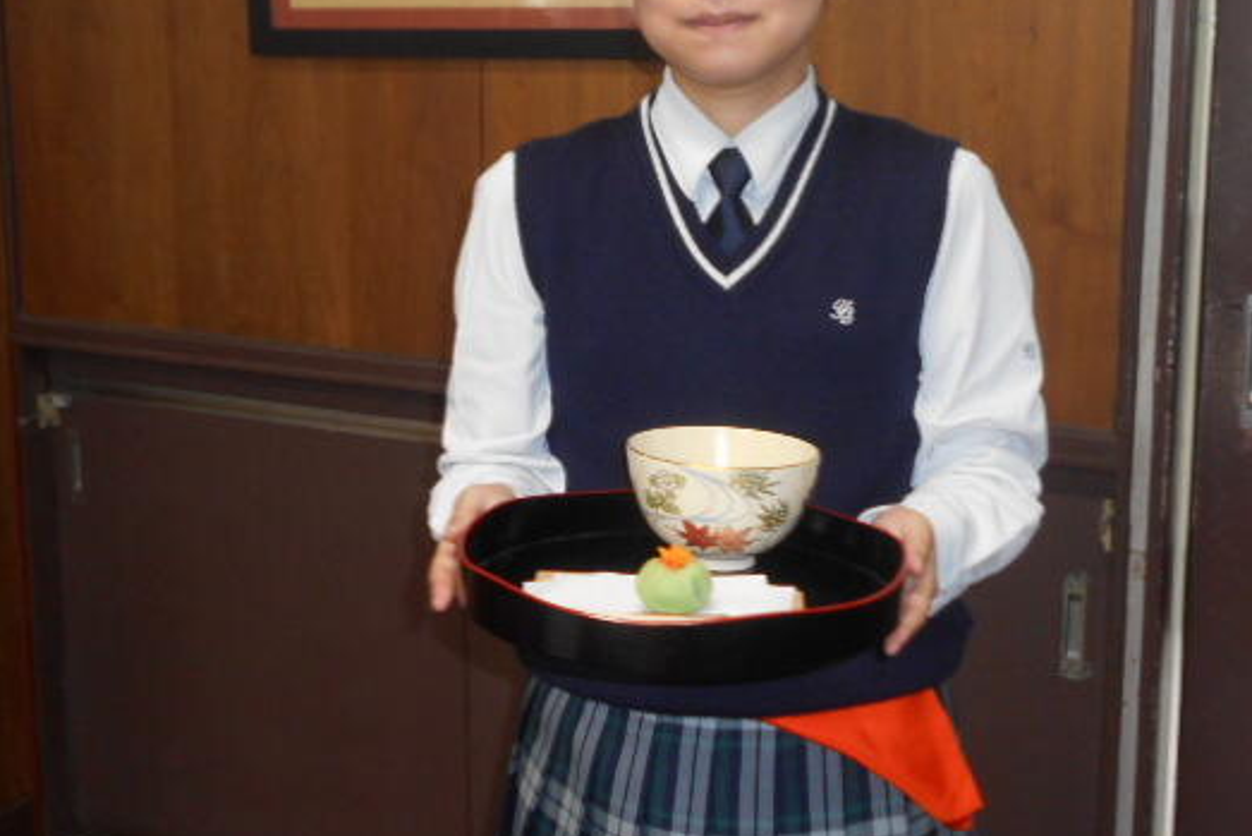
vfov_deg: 24.2
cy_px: 352
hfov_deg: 35.6
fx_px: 1948
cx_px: 608
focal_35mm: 56
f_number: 4.2
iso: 200
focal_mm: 7.7
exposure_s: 1/30
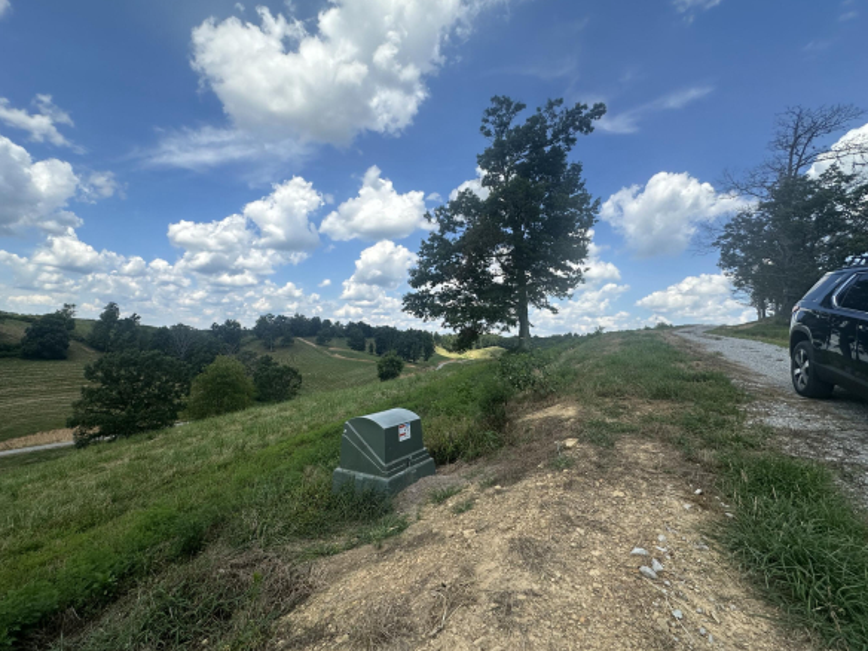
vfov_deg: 78.0
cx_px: 393
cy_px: 305
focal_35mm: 16
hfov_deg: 94.2
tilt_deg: +5.7
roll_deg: -1.6
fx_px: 401
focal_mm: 2.22
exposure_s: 1/2257
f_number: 2.2
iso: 50
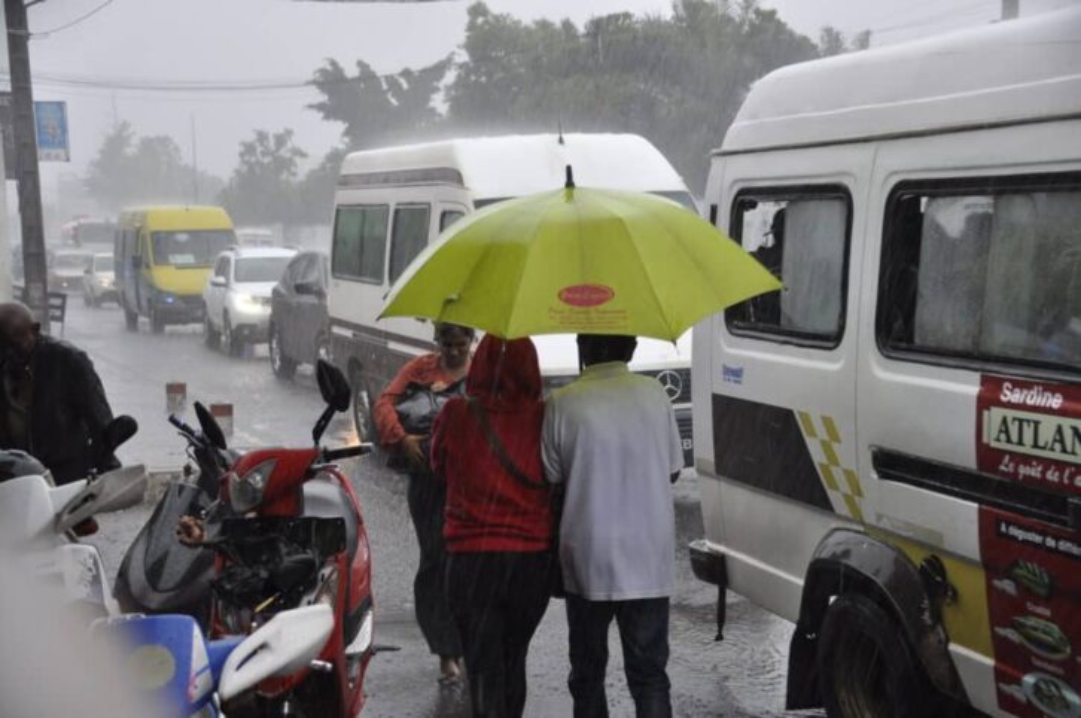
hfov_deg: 33.4
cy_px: 359
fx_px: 1799
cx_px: 540
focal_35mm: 60
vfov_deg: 22.6
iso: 400
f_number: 4.5
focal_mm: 40
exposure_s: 1/100
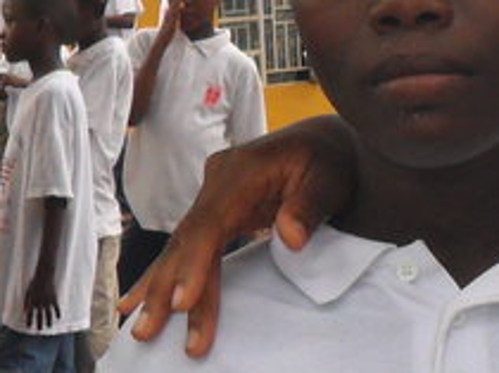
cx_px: 834
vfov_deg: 6.9
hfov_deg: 8.9
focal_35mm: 215
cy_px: 152
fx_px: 3096
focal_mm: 7.8
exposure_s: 1/180
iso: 100
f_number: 4.5
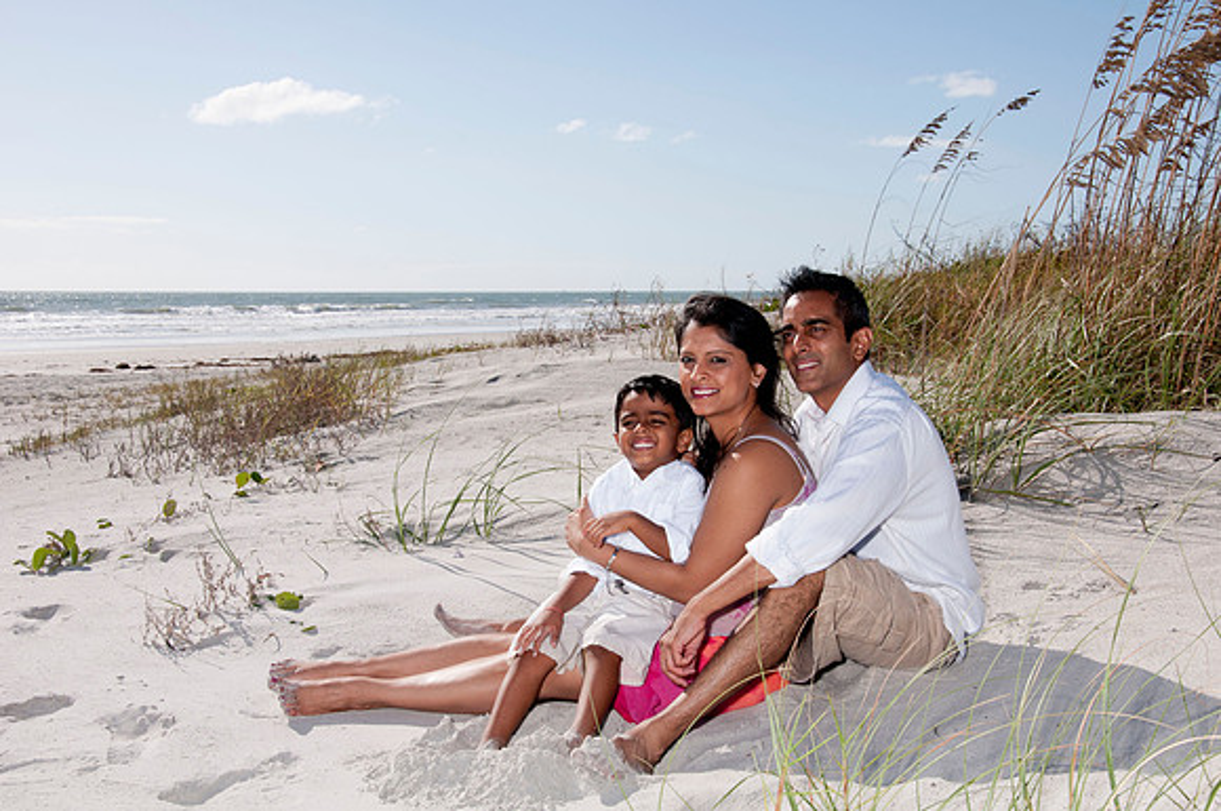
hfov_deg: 41.2
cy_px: 406
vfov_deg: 28.0
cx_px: 610
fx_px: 1626
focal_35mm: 48
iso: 100
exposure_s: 1/250
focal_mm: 32
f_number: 13
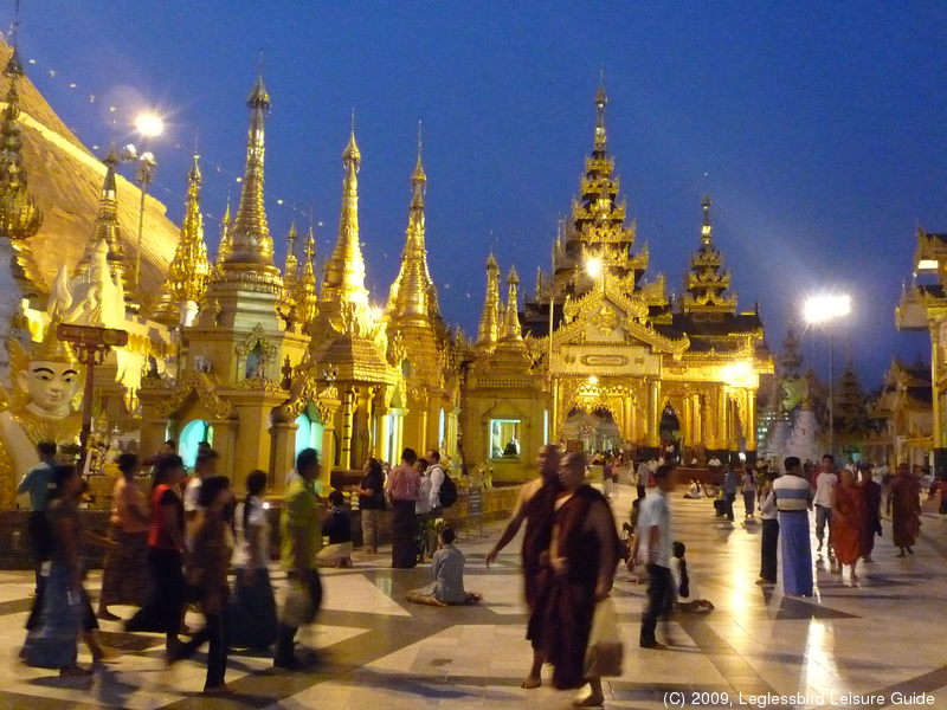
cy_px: 355
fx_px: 1067
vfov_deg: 36.8
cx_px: 474
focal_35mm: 39
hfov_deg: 47.9
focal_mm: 4.9
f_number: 3.1
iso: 800
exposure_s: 1/20
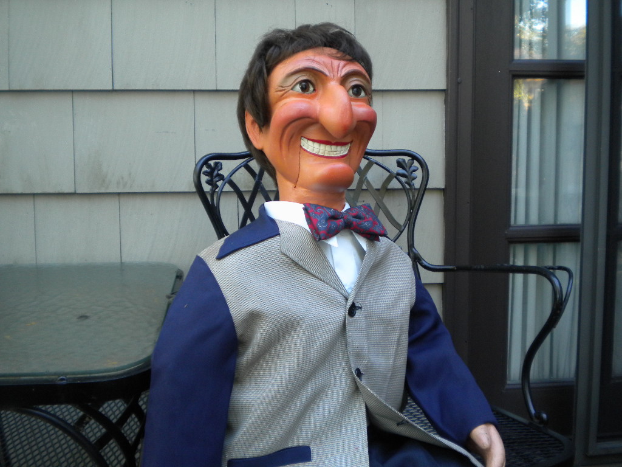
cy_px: 234
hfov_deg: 45.8
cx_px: 311
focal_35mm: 41
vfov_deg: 35.1
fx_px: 737
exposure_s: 1/56.6
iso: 205
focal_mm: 7.4
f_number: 3.5
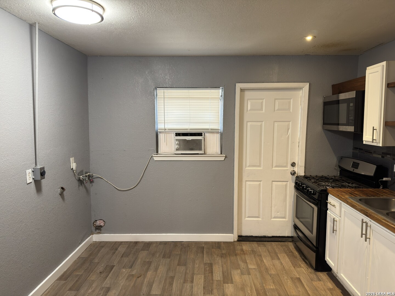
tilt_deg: -6.3
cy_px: 148
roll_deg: +0.1
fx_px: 274
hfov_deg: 71.6
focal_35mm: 24
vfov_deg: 56.8
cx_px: 198
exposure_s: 1/60
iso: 200
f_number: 1.78
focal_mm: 6.76
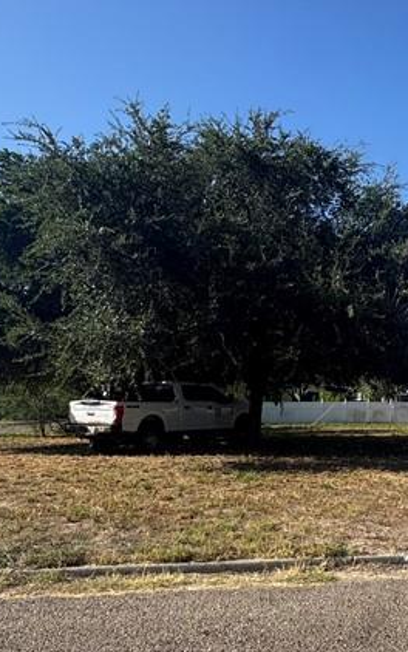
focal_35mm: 36
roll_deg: -1.0
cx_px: 372
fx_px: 640
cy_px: 358
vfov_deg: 53.9
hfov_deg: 33.4
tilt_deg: +4.9
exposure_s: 1/1178
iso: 50
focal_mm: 2.22
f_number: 2.2
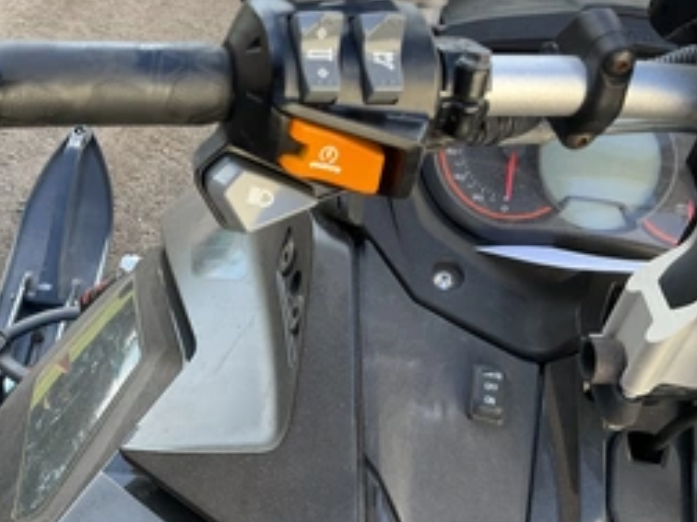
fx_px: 926
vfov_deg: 31.4
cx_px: 202
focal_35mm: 46
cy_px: 202
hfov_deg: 40.4
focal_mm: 3
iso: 20
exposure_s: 1/122
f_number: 1.8
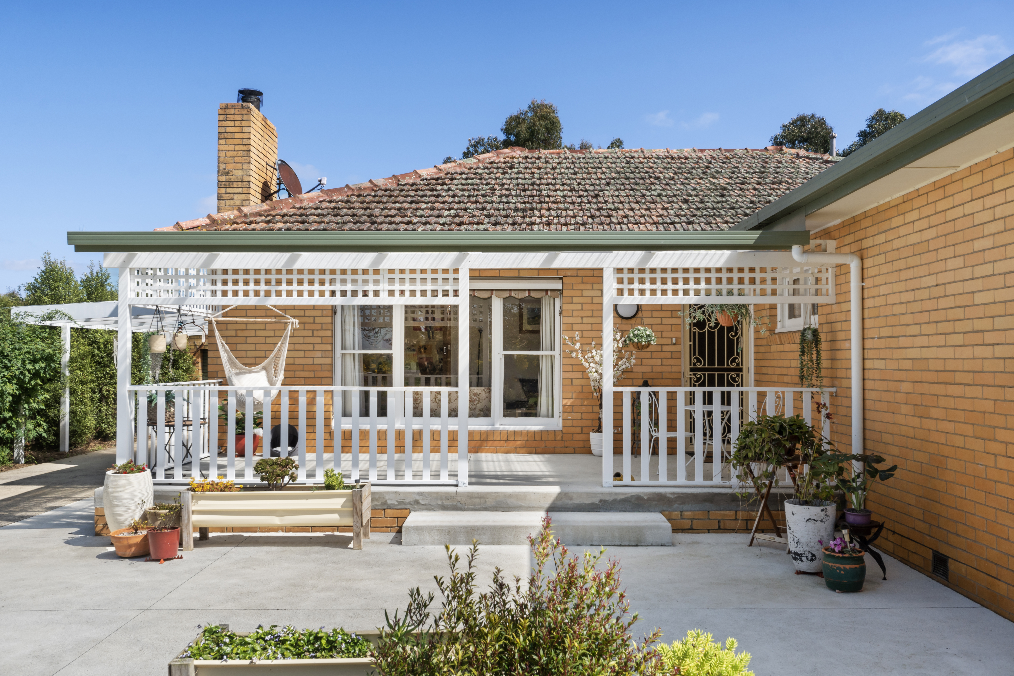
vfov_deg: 43.6
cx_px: 507
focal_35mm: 30
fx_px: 845
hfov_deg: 61.9
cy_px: 338
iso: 100
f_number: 11
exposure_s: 1/125
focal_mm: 20
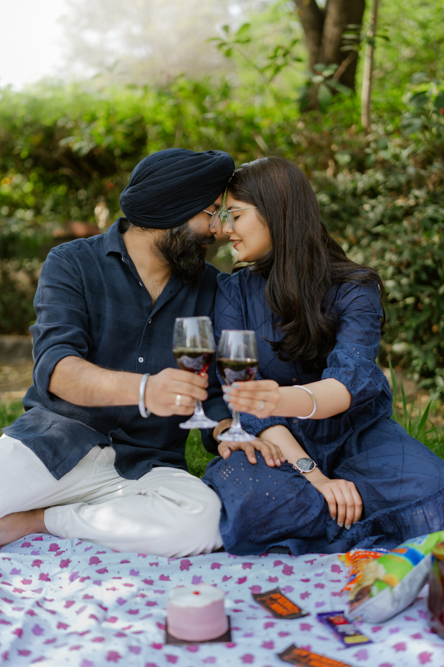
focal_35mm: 50
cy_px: 334
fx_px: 925
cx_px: 222
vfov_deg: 39.6
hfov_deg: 27.0
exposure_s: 1/500
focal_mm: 50
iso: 100
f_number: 1.6
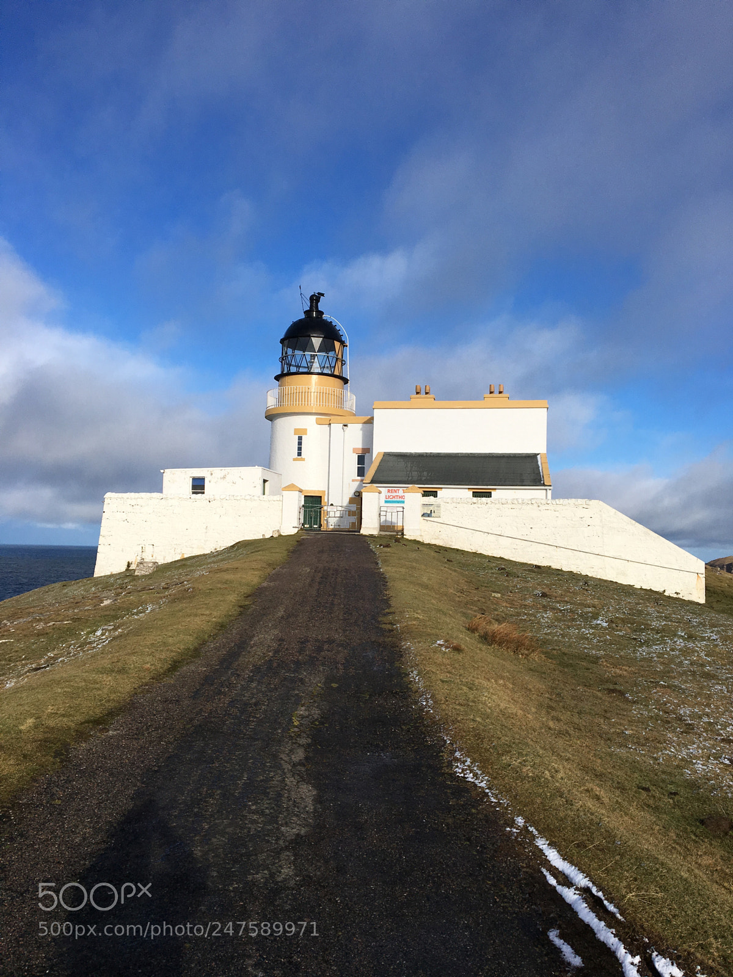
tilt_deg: +5.5
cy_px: 488
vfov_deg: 61.7
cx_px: 366
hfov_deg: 48.2
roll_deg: -2.3
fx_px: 819
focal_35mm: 29
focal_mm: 4.15
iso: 25
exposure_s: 1/3663
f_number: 2.2
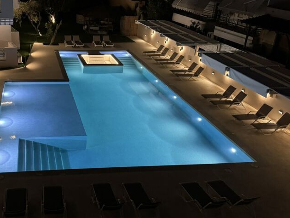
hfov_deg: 46.1
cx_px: 72
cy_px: 114
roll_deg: -1.6
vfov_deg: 36.8
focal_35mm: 39
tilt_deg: -23.9
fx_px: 327
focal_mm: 6.76
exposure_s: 1/33
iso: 800
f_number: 1.78
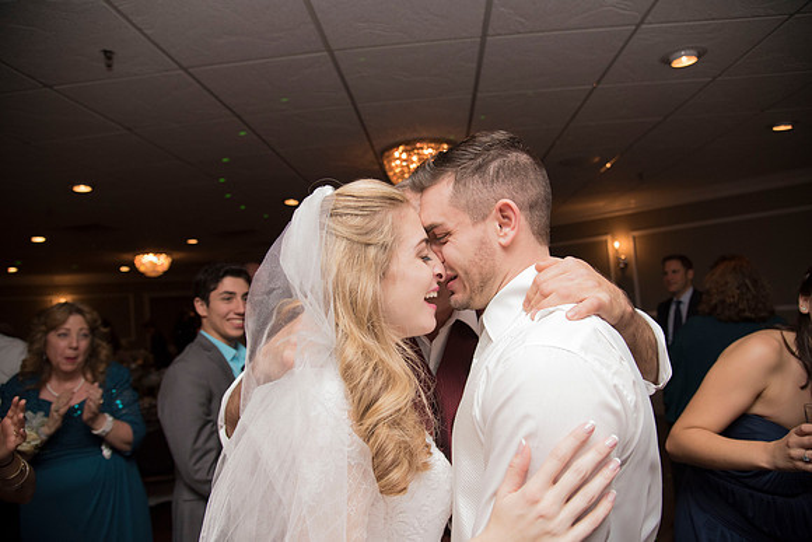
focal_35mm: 24
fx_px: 541
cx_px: 406
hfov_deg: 73.7
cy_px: 271
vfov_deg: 53.2
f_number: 4
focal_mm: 24
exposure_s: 1/200
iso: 2000
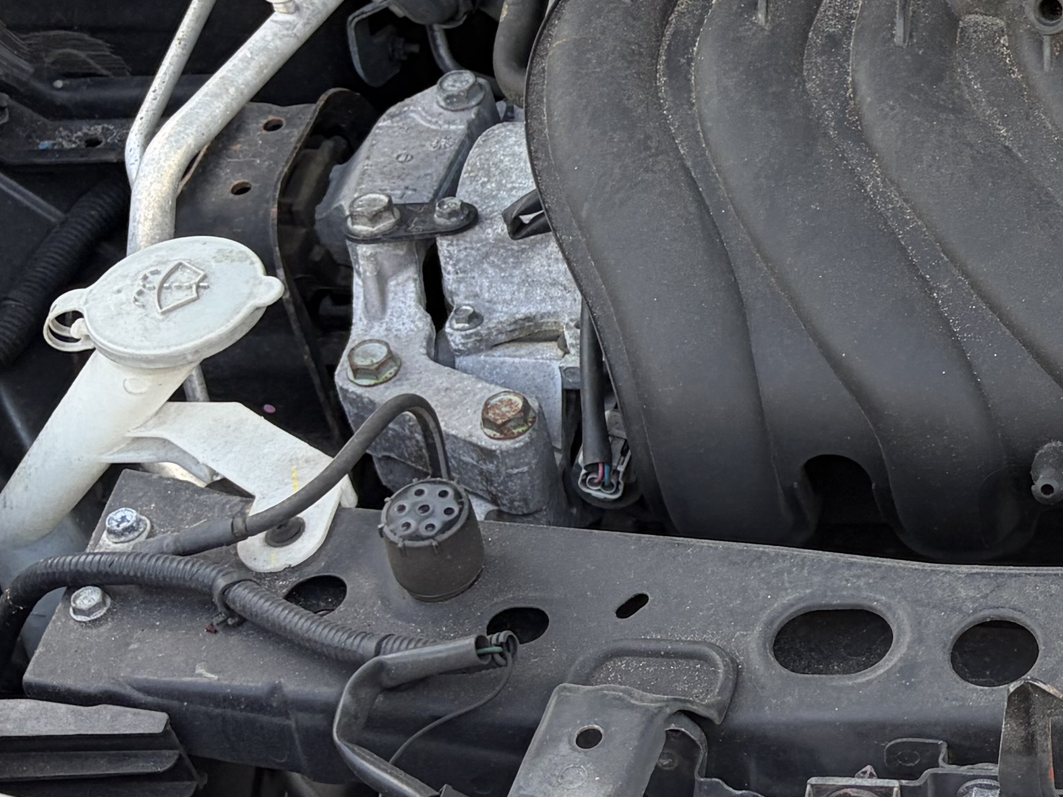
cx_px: 1317
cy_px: 191
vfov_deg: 17.3
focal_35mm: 85
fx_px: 2610
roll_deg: +1.4
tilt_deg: -42.8
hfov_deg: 21.2
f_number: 1.6
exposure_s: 1/300
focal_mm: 5.96
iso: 50
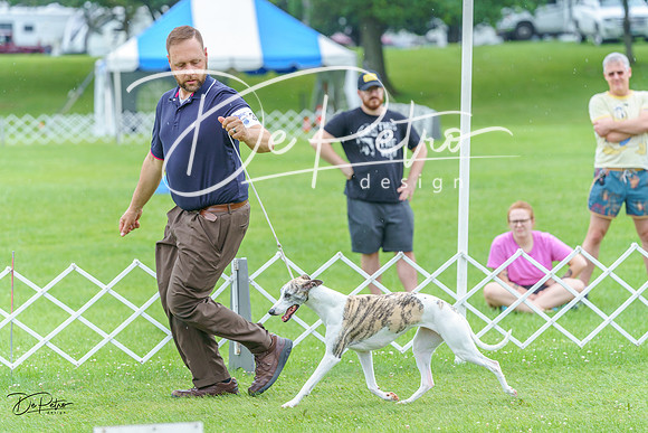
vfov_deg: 7.2
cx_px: 324
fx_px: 3439
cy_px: 216
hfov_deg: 10.8
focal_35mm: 191
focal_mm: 191
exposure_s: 1/800
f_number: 5
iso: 400
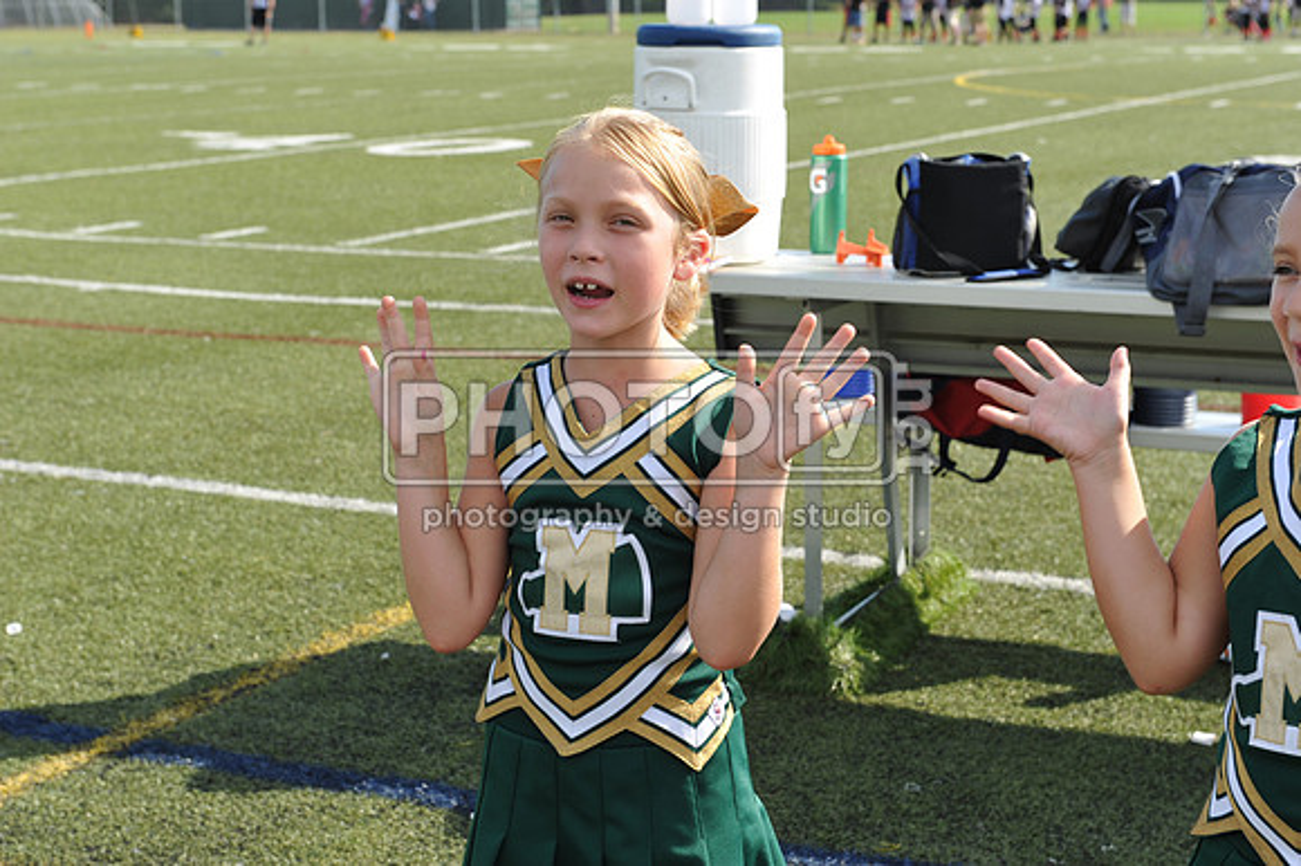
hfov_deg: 28.9
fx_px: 2528
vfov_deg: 19.4
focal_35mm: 70
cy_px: 433
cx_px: 650
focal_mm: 70
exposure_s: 1/200
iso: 200
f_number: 8
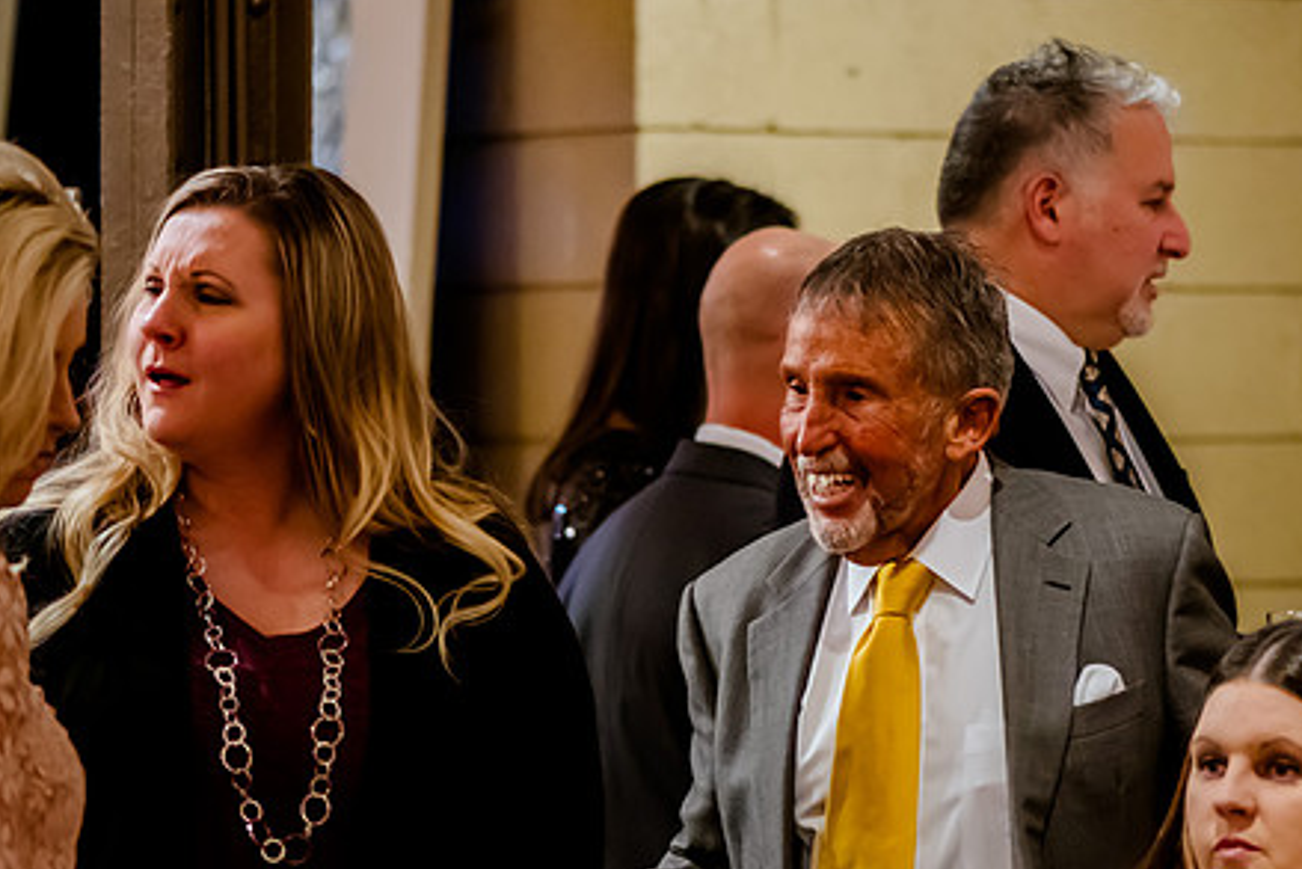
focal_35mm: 208
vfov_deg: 6.6
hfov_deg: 9.9
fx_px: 7525
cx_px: 830
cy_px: 541
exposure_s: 1/100
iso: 4000
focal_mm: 105
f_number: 2.8
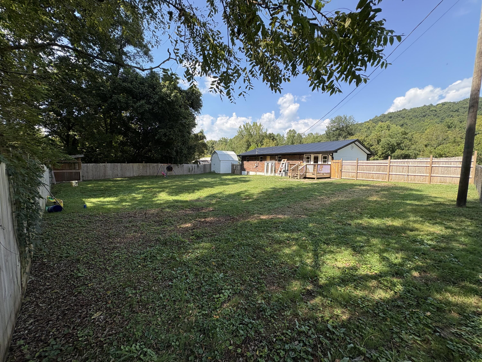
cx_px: 241
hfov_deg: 102.1
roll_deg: -0.4
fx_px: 195
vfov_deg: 85.7
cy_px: 181
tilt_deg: -4.1
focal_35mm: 14
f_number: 2.2
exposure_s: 1/734
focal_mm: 2.22
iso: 40
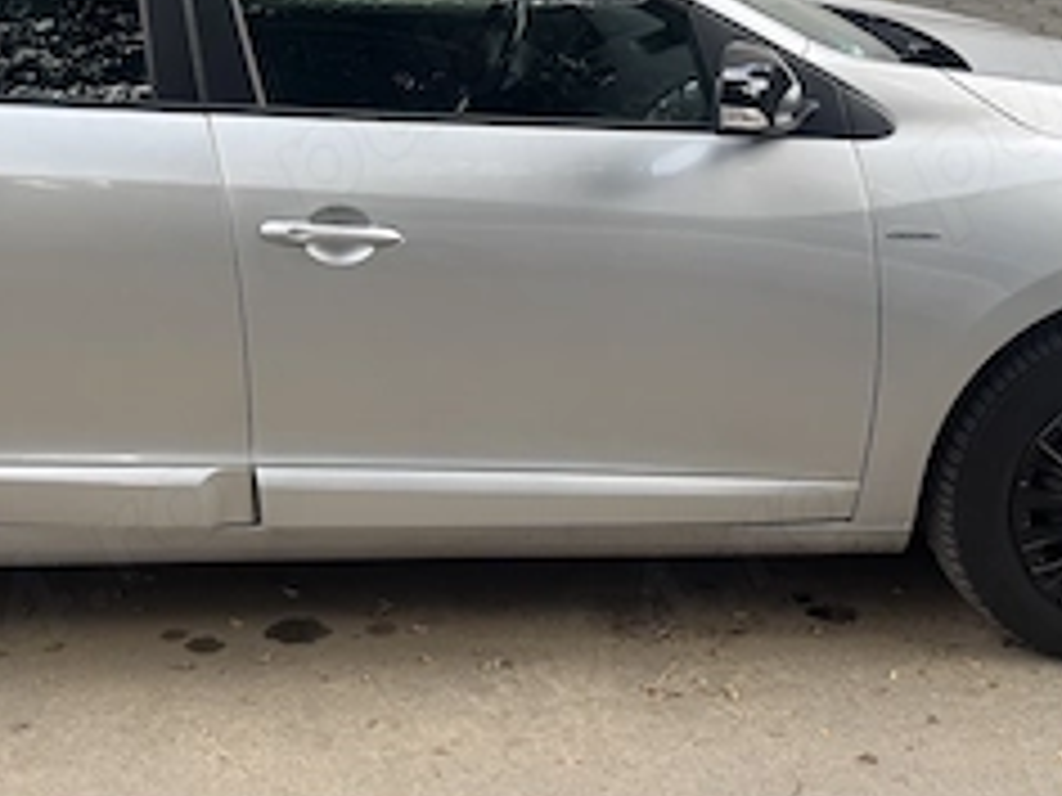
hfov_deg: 31.1
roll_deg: +1.4
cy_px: 40
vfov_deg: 23.2
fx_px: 1871
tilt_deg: -9.9
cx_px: 248
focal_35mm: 61
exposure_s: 1/494
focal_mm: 6.76
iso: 80
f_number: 1.78
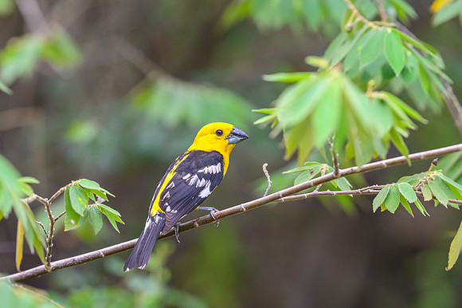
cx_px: 243
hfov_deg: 3.5
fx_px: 7486
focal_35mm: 584
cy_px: 147
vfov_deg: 2.4
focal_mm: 400
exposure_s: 1/2000
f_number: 4
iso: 800
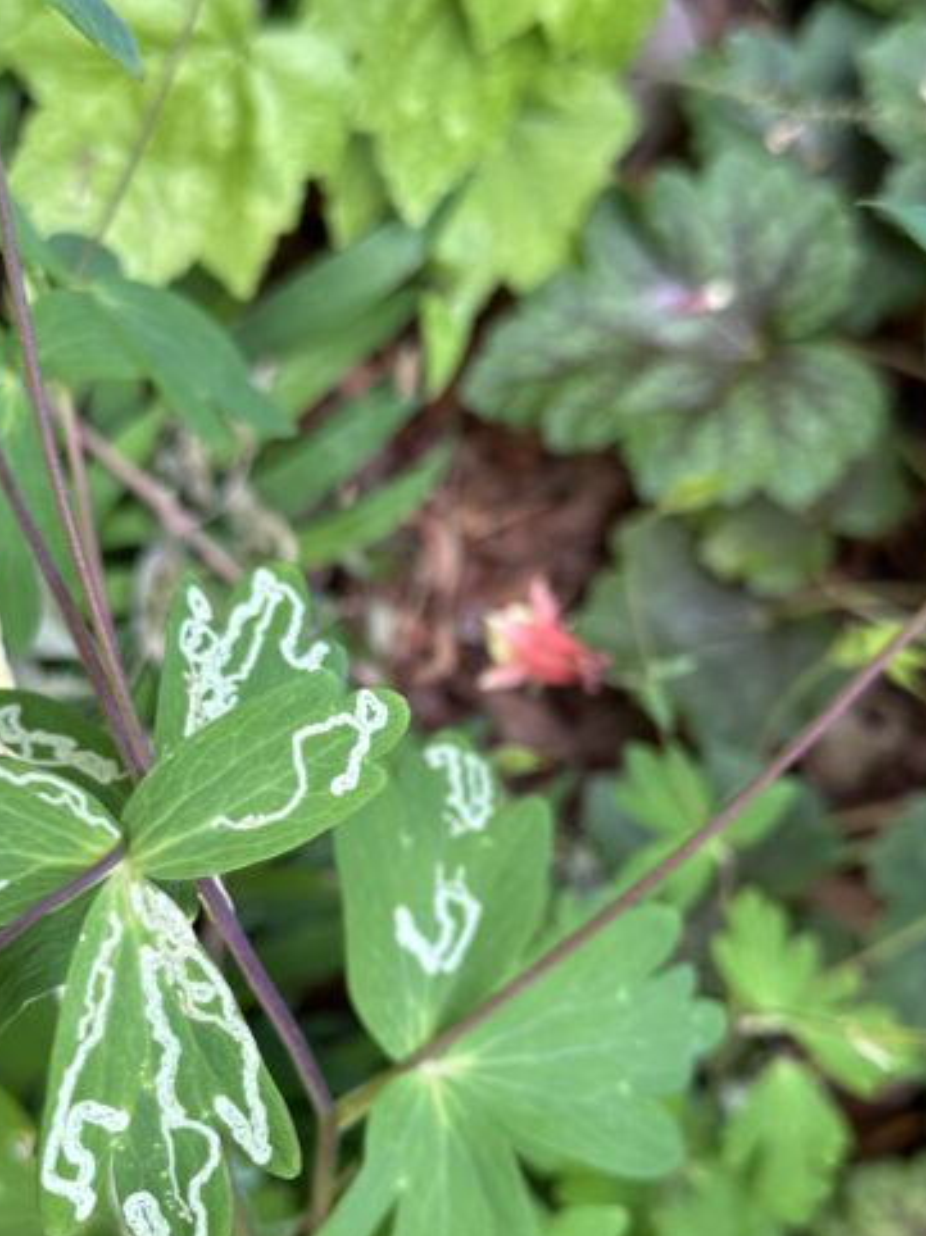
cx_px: 328
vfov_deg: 37.3
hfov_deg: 28.4
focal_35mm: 51
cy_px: 756
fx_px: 1821
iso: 64
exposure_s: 1/121
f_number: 1.78
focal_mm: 6.86
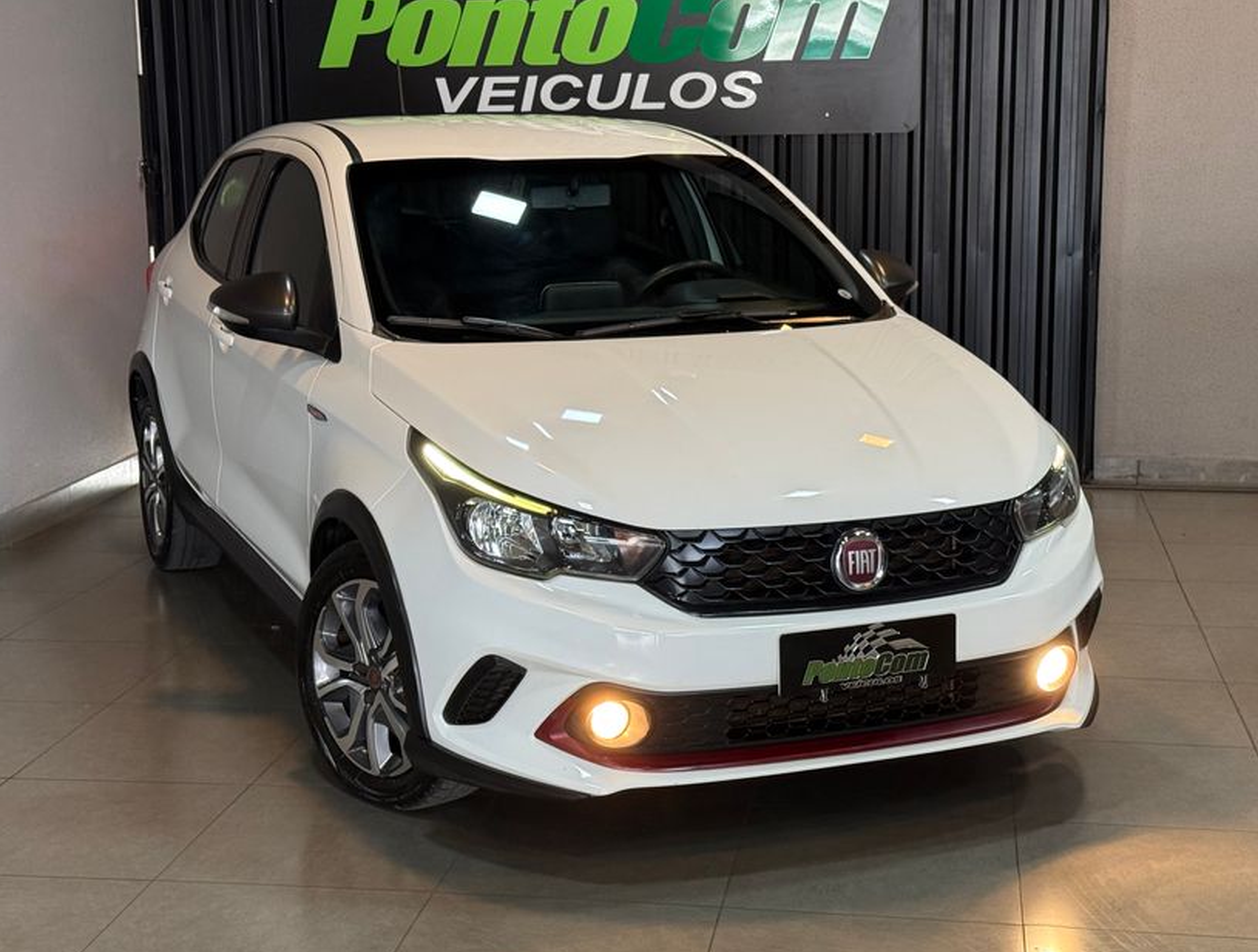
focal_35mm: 56
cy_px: 429
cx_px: 660
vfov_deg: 26.2
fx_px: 2042
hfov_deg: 34.2
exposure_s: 1/60
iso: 125
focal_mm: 6.76
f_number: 1.78
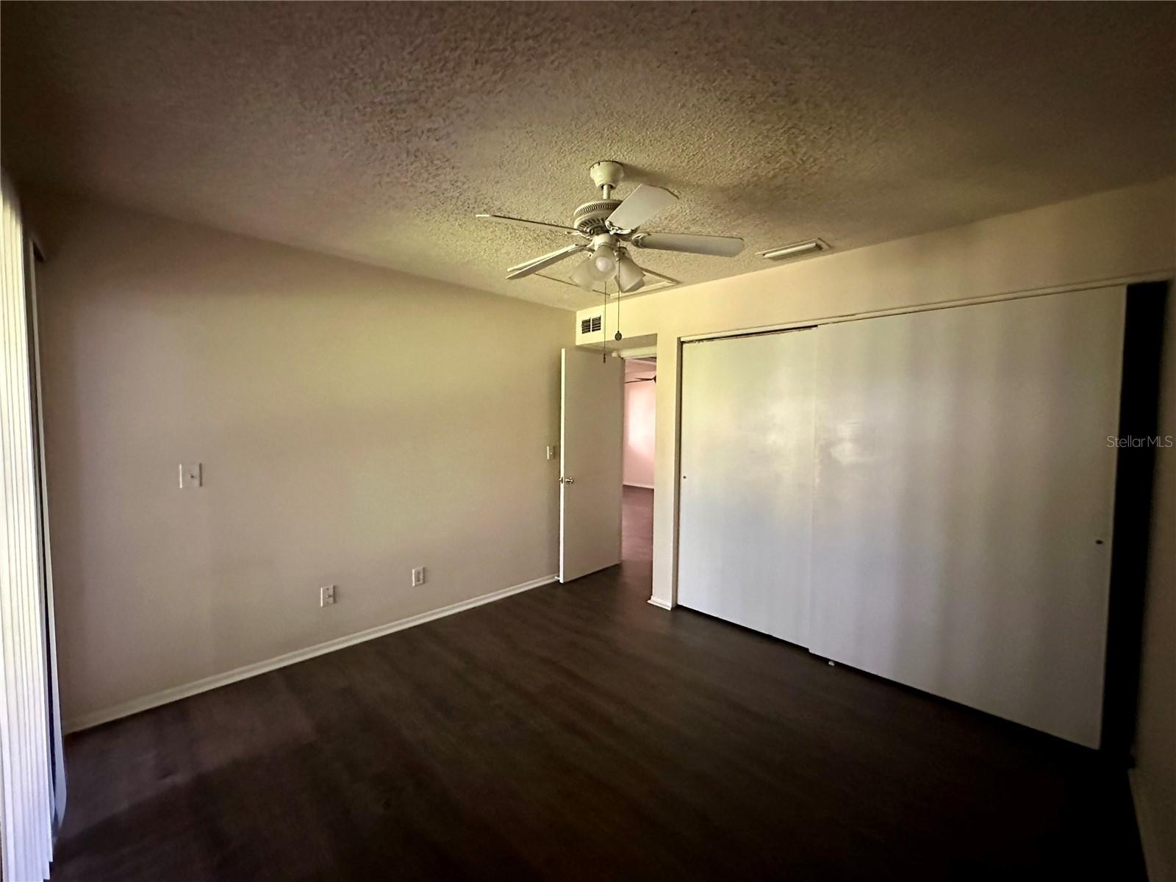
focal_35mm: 14
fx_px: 476
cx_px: 588
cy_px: 441
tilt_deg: -2.9
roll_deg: -0.4
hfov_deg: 102.1
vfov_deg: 85.7
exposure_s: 1/41
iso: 1250
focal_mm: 2.22
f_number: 2.2
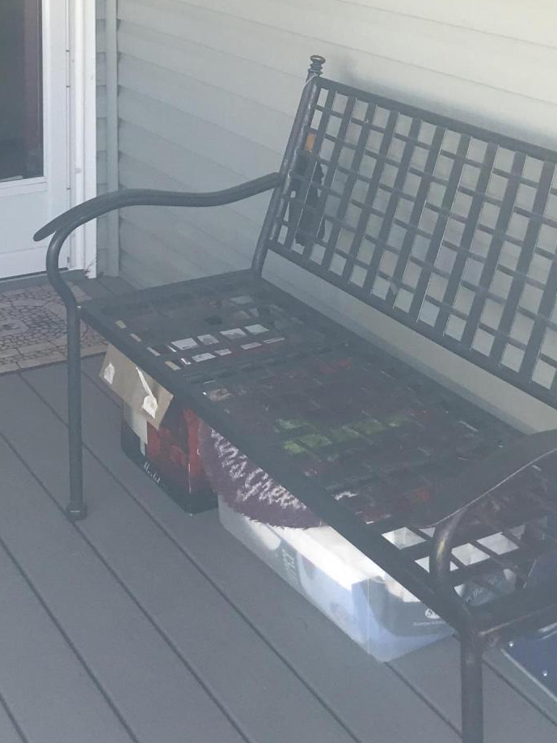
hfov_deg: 24.0
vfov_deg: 29.3
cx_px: 306
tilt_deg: -5.8
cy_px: -25
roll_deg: -0.8
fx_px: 1308
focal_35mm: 61
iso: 20
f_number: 1.8
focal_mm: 3.99
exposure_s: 1/241
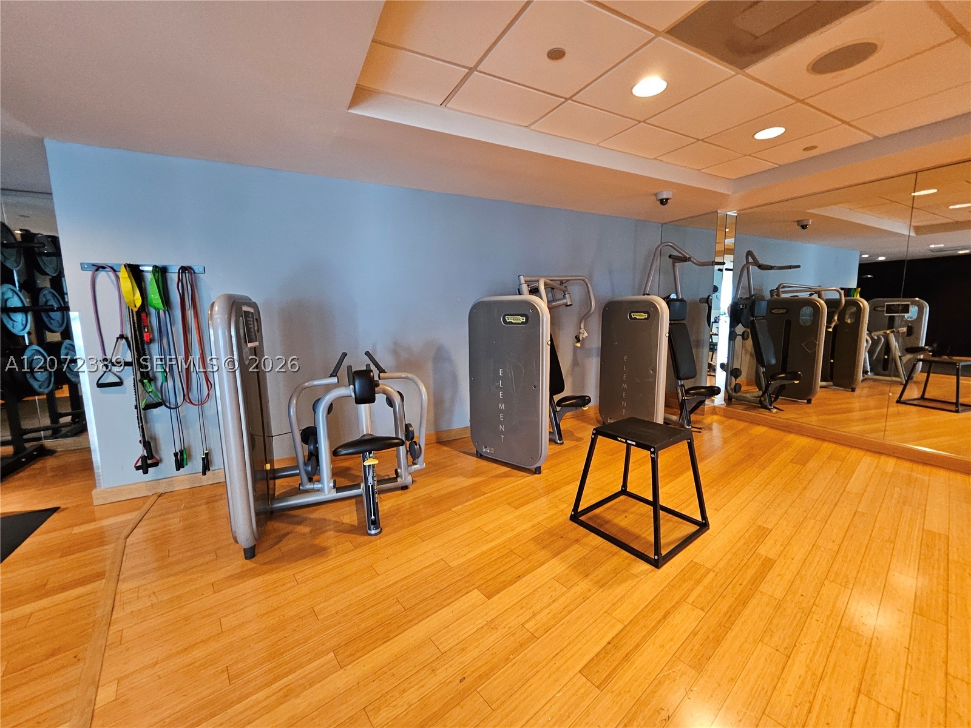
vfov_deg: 89.9
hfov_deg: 106.2
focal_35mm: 13
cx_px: 486
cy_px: 364
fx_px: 365
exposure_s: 1/30
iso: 320
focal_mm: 1.7
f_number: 2.2
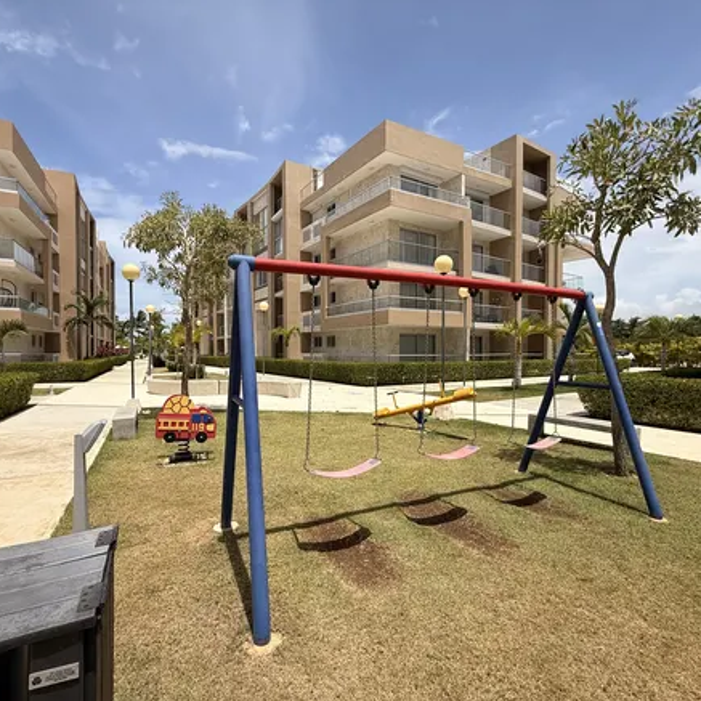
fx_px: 389
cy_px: 358
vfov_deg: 84.0
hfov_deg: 83.9
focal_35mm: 17
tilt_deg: +0.0
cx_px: 329
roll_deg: +0.0
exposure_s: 1/2717
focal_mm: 2.22
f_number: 2.2
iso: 50
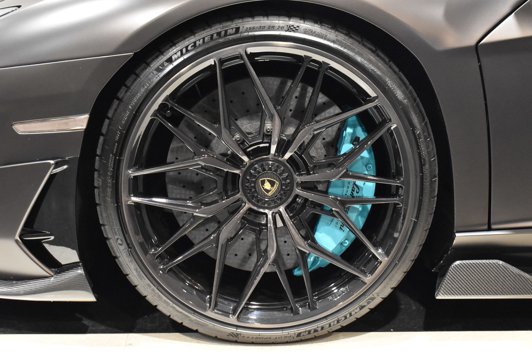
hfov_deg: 35.1
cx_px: 266
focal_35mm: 57
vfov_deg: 23.8
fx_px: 842
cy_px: 178
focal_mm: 38
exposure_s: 1/25
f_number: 8
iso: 6400
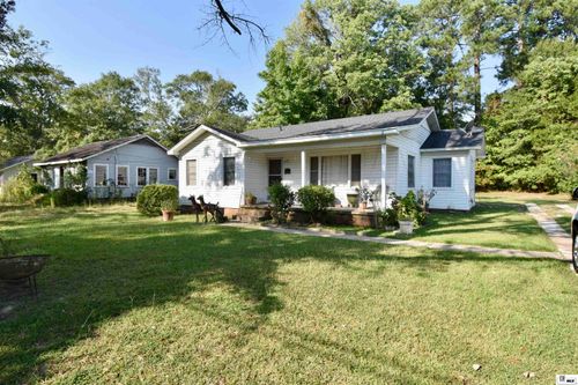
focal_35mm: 20
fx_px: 313
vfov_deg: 63.2
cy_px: 192
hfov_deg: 85.4
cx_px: 289
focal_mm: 13
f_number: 8
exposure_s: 1/250
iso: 200
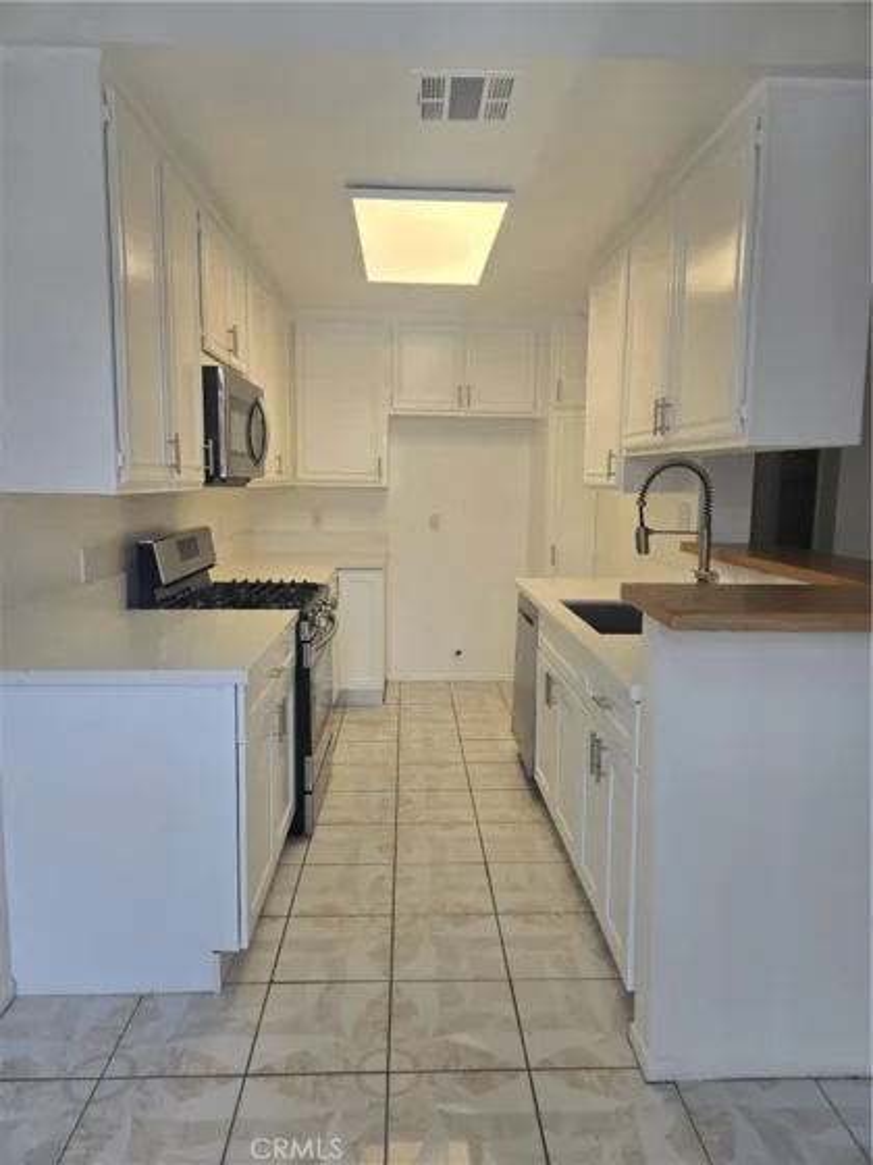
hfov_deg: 58.9
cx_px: 436
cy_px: 582
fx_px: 773
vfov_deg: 73.9
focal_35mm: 23
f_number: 1.8
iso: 40
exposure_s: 1/120
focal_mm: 5.4
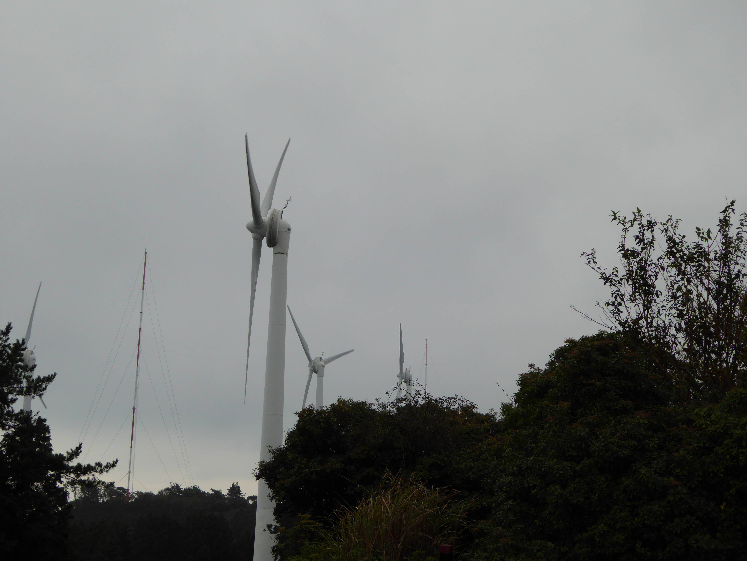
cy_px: 280
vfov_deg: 29.7
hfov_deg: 38.9
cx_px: 374
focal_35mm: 49
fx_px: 1057
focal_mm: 8.4
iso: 100
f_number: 4
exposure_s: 1/125
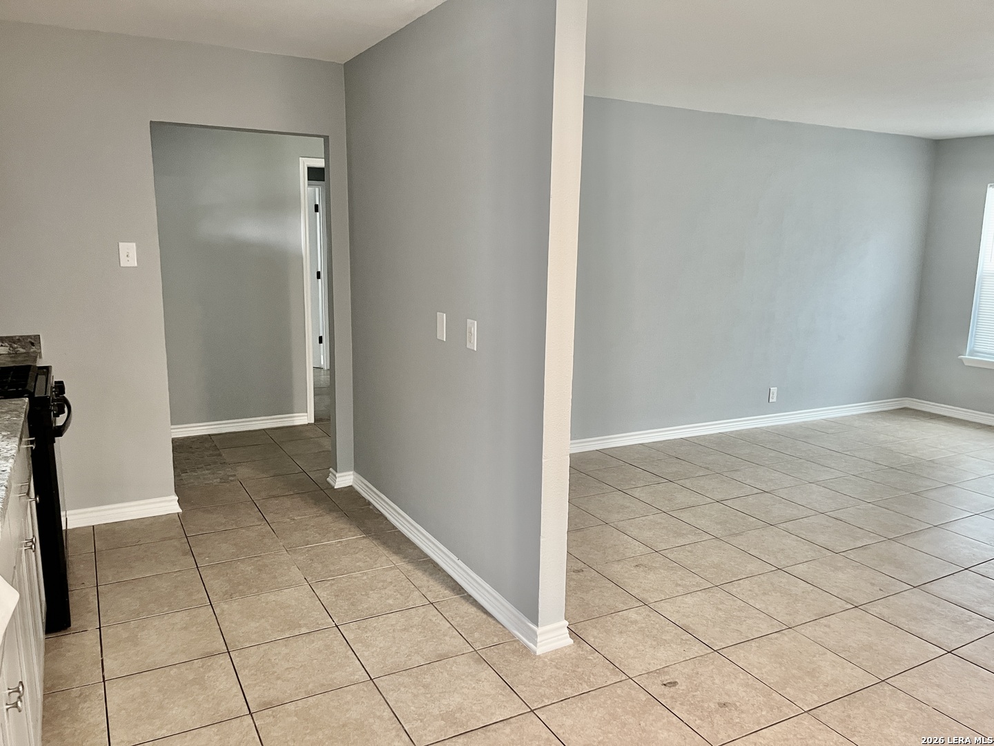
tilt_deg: -9.7
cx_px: 497
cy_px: 373
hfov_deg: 67.3
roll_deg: -0.2
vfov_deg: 53.1
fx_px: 747
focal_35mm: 26
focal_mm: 5.1
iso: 320
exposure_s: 1/60
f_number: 1.6
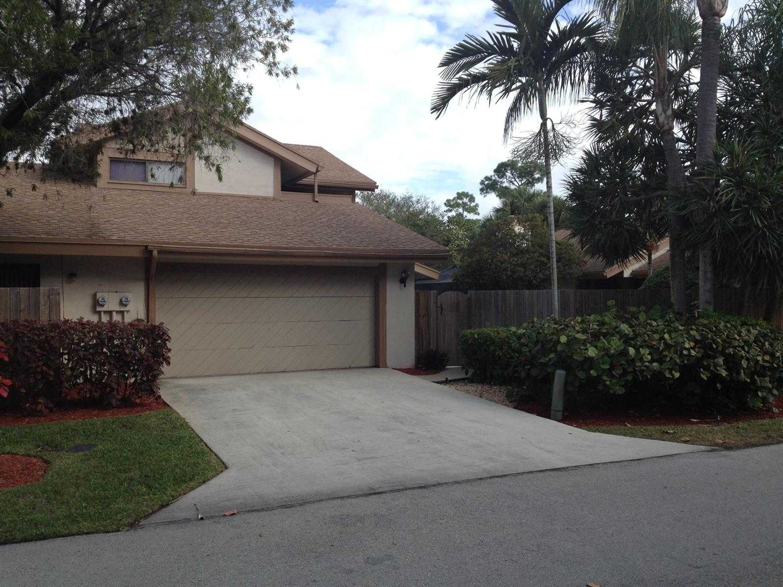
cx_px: 392
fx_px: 792
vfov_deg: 40.7
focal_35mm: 35
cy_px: 294
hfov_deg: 52.6
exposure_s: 1/1004
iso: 50
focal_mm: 4.28
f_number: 2.4
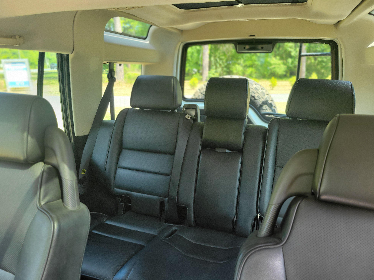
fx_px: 281
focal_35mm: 26
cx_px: 187
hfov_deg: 67.3
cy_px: 140
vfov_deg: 53.1
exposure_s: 1/120
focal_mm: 5.4
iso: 125
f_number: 1.8
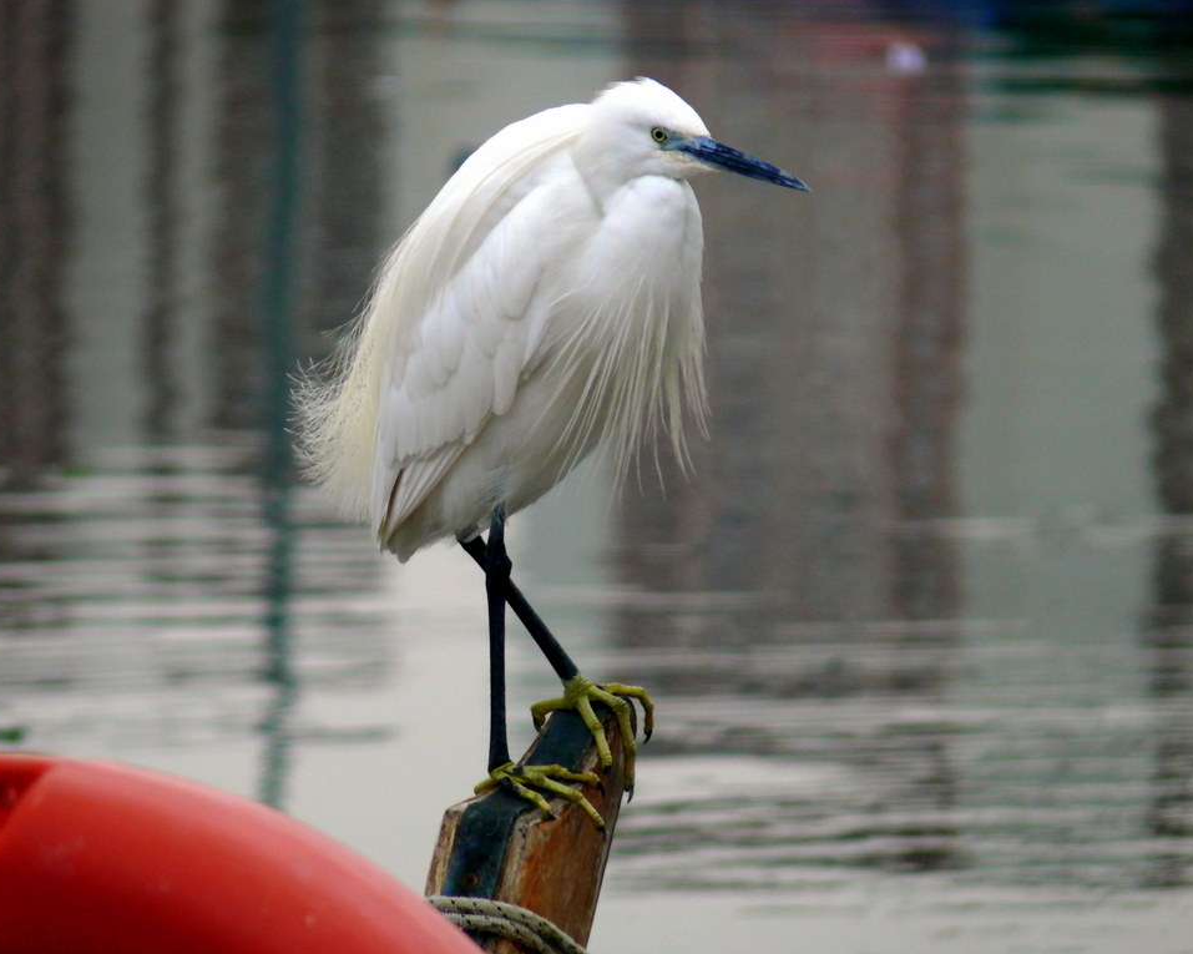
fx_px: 15496
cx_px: 621
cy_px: 477
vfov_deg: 3.5
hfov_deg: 4.4
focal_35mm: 439
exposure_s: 1/125
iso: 100
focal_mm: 88.8
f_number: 3.7
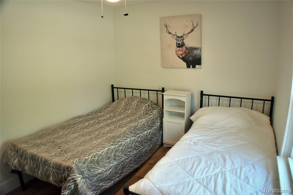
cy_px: 98
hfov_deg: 57.2
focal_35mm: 33
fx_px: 268
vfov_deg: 39.9
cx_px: 146
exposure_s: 1/60
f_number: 4
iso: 450
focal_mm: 22
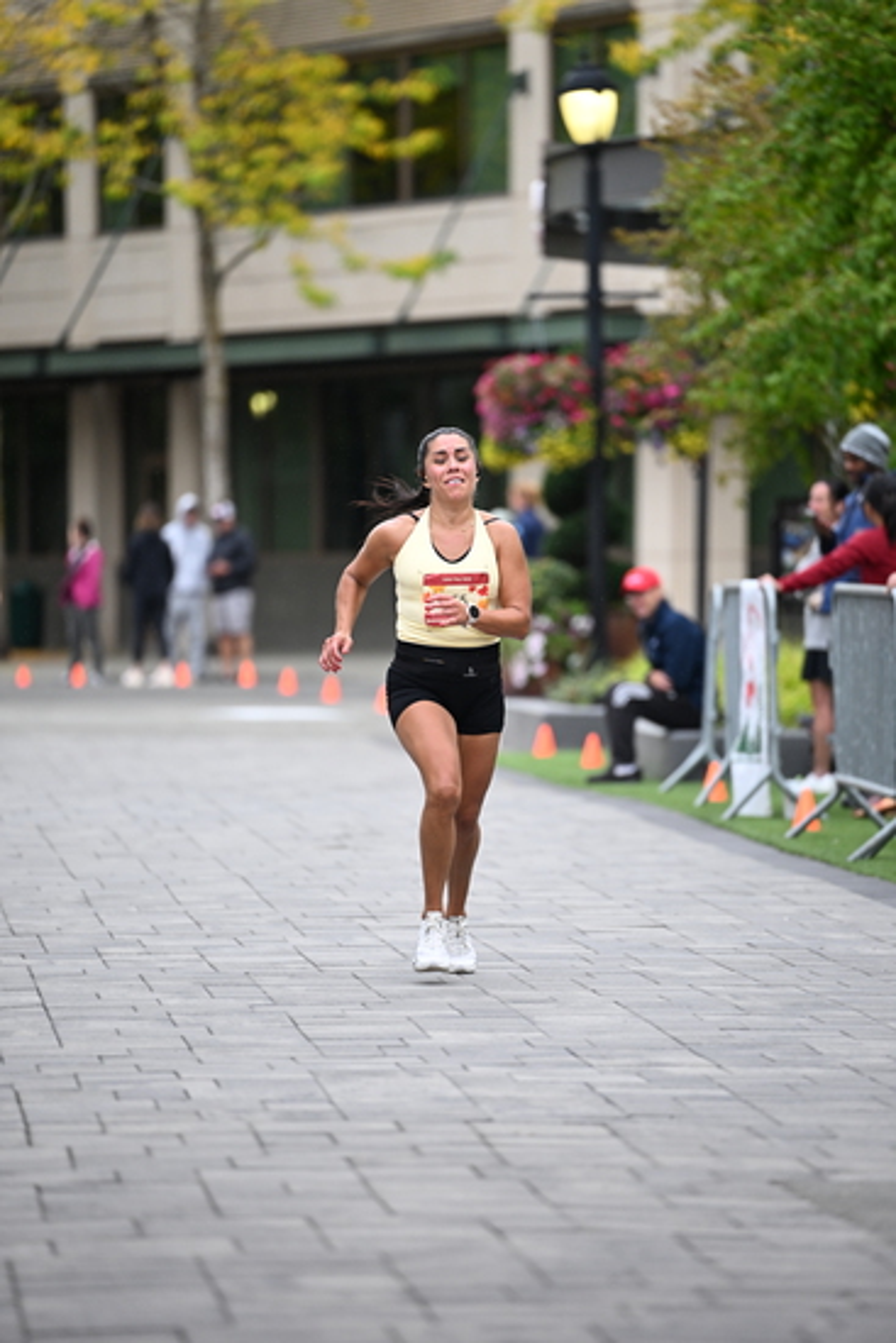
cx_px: 448
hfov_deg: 6.9
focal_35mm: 200
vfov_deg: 10.3
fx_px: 7461
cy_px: 672
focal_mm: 200
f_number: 2.8
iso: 1000
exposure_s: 1/1600
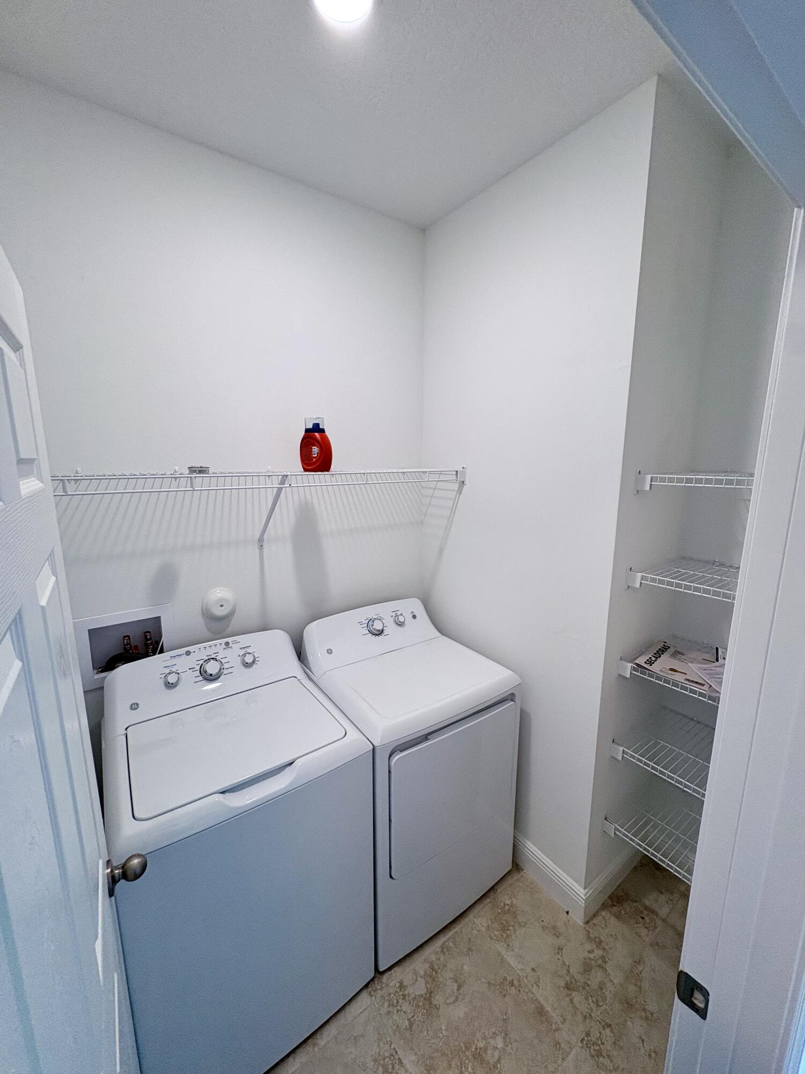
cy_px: 537
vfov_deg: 102.1
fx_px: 434
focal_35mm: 14
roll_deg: -0.4
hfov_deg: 85.7
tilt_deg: -10.6
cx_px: 402
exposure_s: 1/99
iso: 100
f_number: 2.2
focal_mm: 2.22
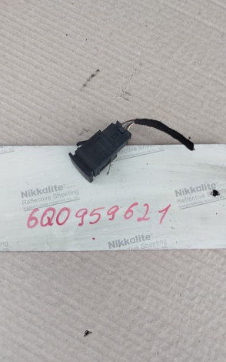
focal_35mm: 26
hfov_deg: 47.6
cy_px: 181
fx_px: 256
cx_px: 119
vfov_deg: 70.4
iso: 80
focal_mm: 5.31
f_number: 1.7
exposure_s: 1/100
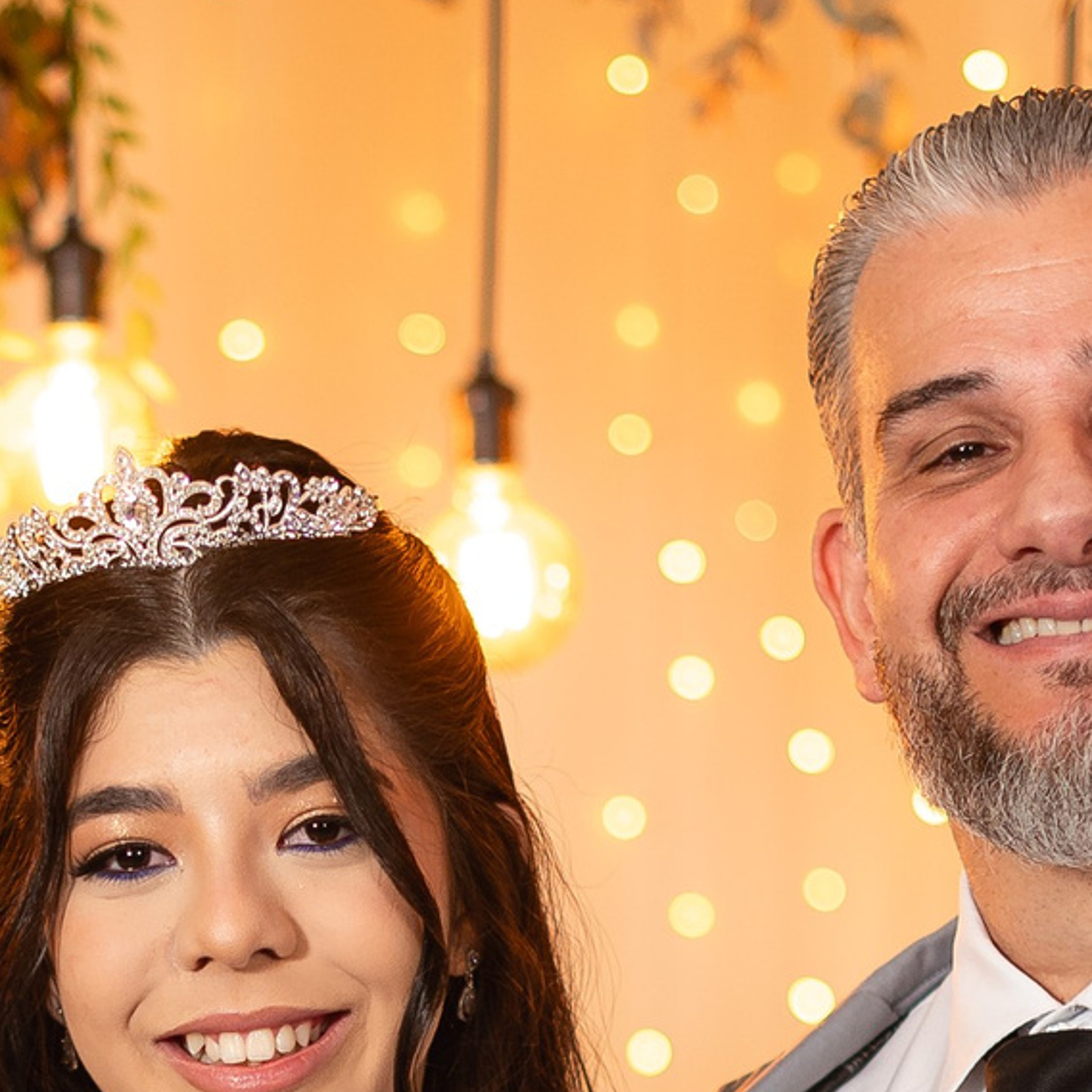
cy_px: 1393
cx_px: 81
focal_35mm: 191
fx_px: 6817
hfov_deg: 9.1
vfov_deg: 9.0
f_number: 2
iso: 320
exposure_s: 1/200
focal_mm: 50
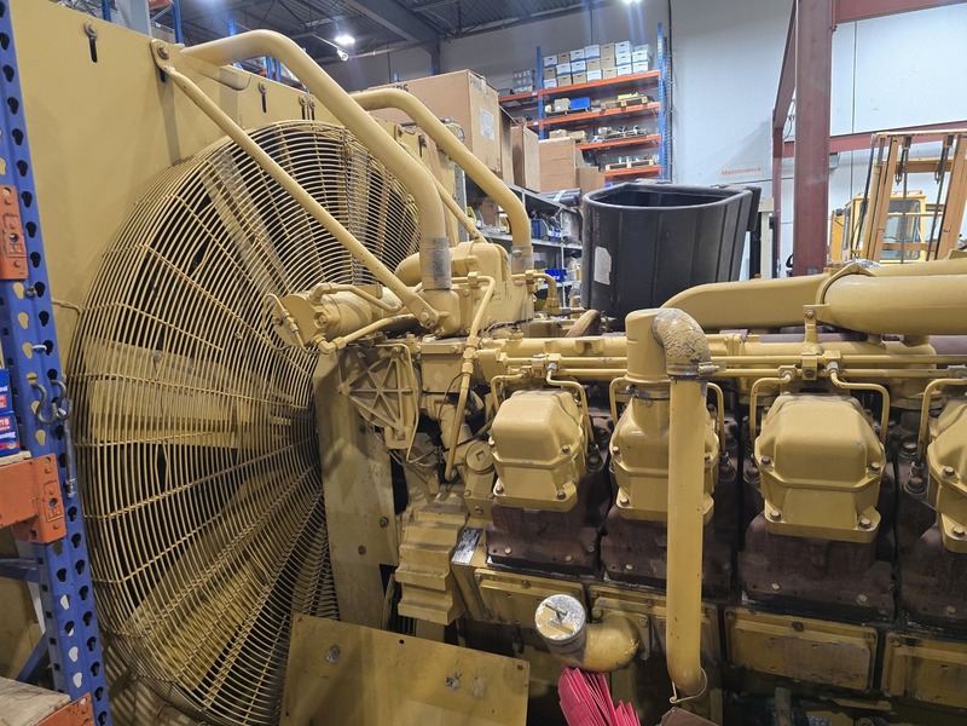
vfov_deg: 58.9
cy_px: 363
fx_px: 643
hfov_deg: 73.9
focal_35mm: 23
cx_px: 484
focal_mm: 6.3
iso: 500
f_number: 1.7
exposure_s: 1/120
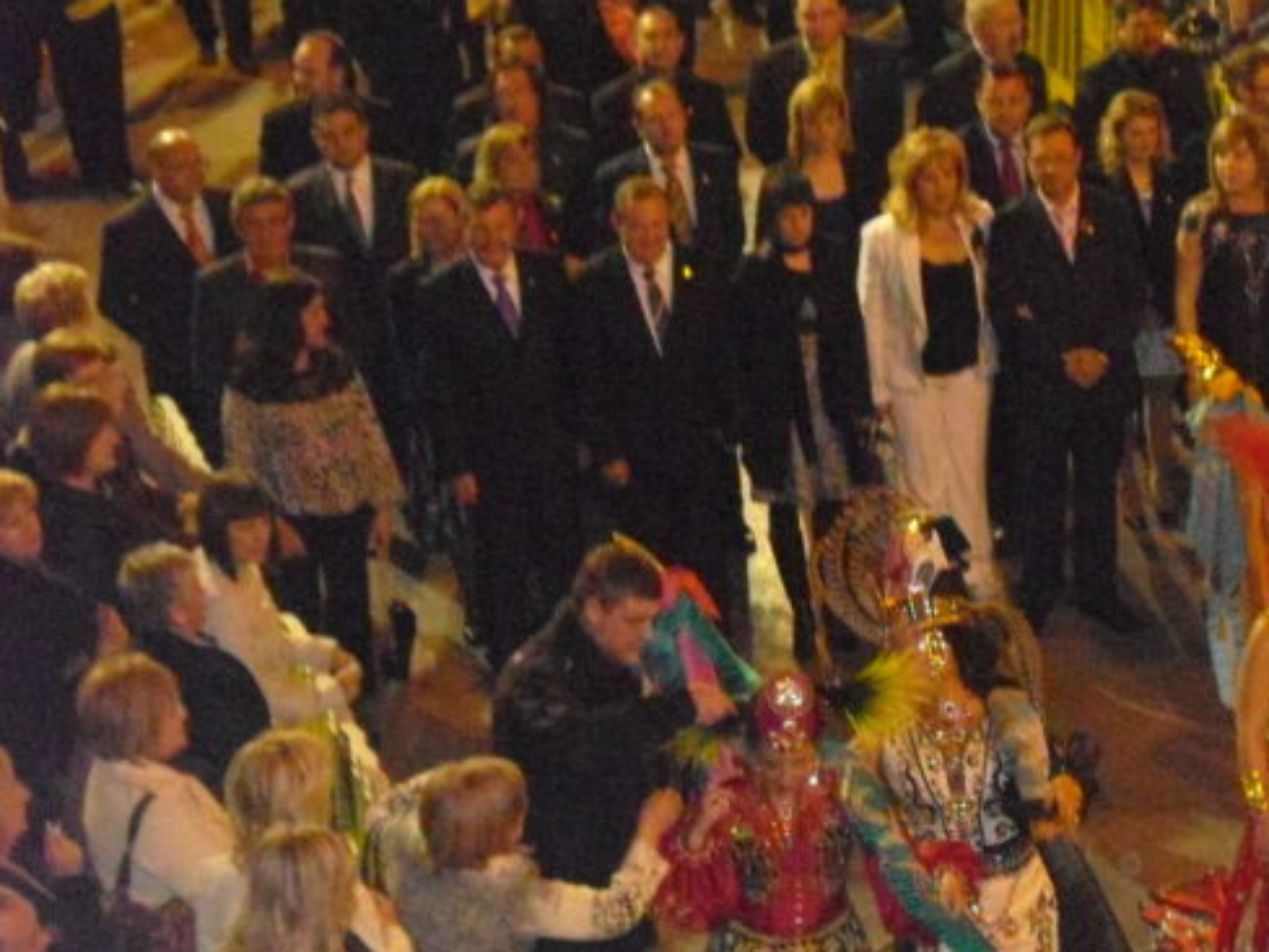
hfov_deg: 18.6
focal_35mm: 104
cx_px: 1137
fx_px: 3814
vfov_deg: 14.2
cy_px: 739
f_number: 3.8
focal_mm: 9.4
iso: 1600
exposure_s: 1/60
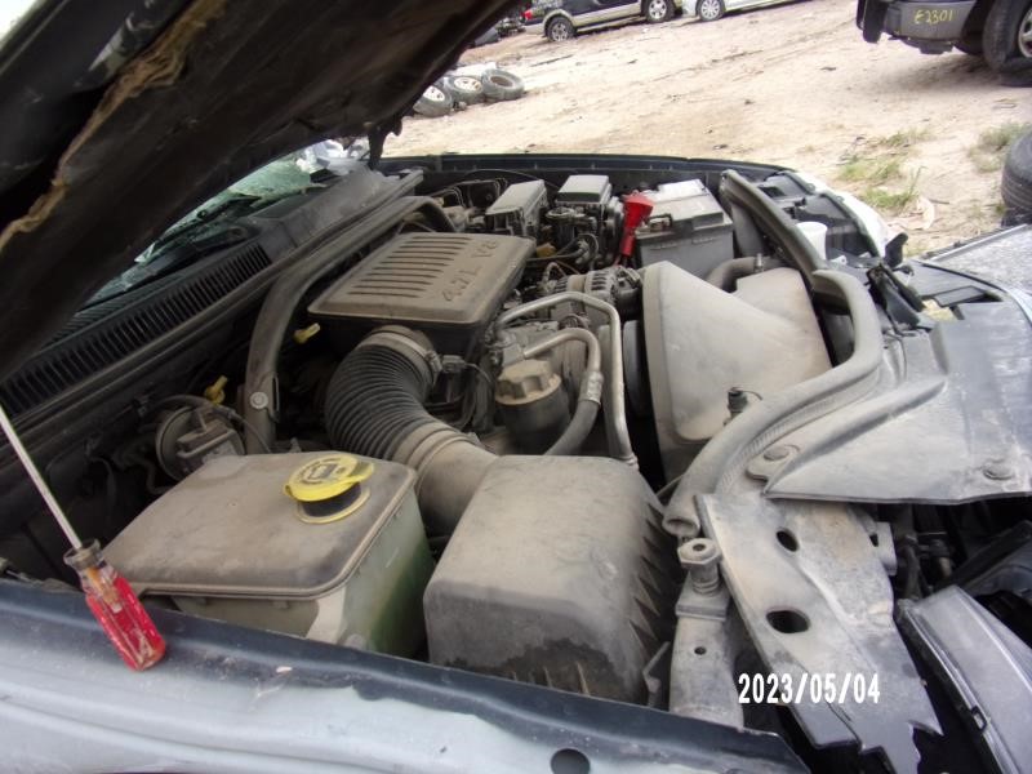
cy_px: 387
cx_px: 516
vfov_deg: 56.8
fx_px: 716
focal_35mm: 24
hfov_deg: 71.6
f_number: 3.3
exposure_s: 1/100
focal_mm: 4.3
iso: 80
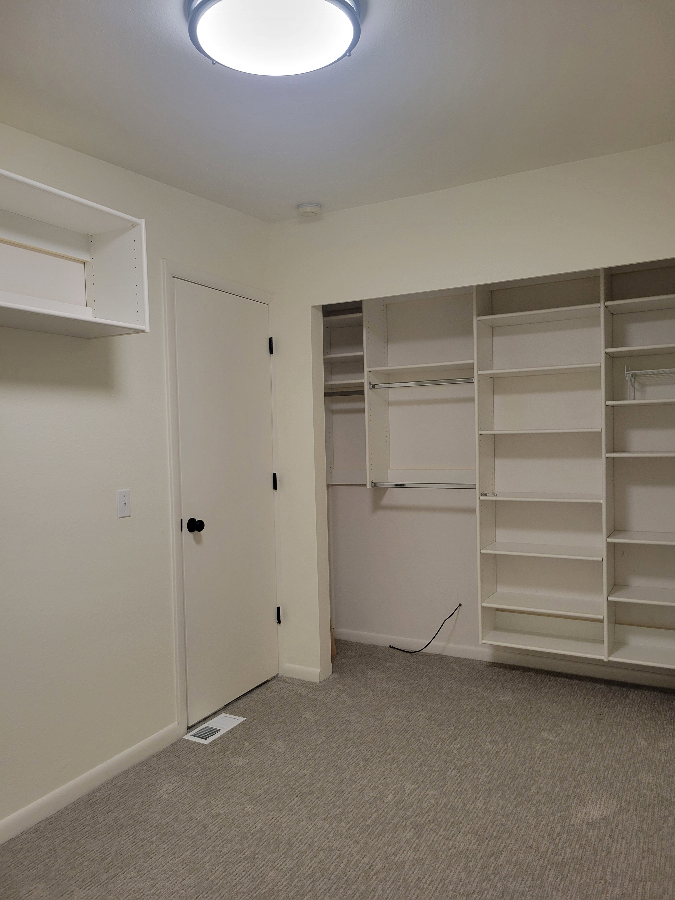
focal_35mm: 26
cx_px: 338
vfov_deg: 67.3
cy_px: 450
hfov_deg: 53.1
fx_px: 676
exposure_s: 1/120
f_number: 1.8
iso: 125
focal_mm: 5.4
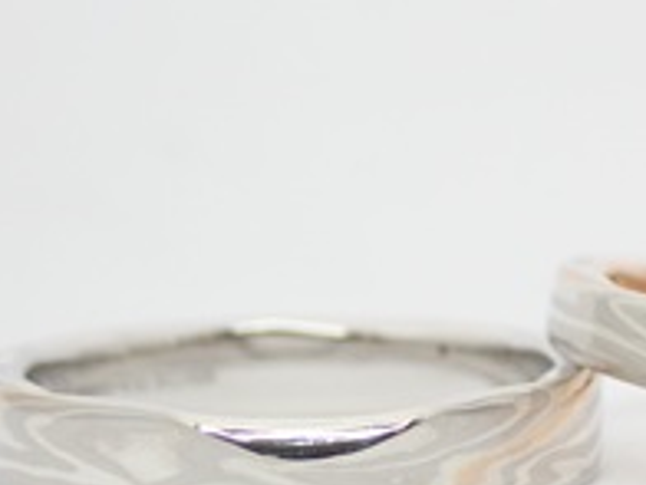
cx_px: 570
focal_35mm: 177
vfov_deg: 8.4
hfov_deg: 11.1
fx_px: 3303
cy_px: 444
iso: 200
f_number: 4.1
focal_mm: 13.65
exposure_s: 1/100
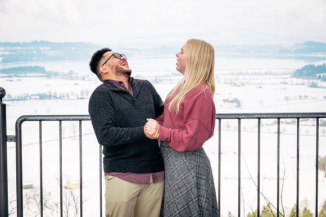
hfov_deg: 18.6
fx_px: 996
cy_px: 108
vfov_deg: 12.4
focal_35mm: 110
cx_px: 163
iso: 250
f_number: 13
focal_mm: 110
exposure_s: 1/200
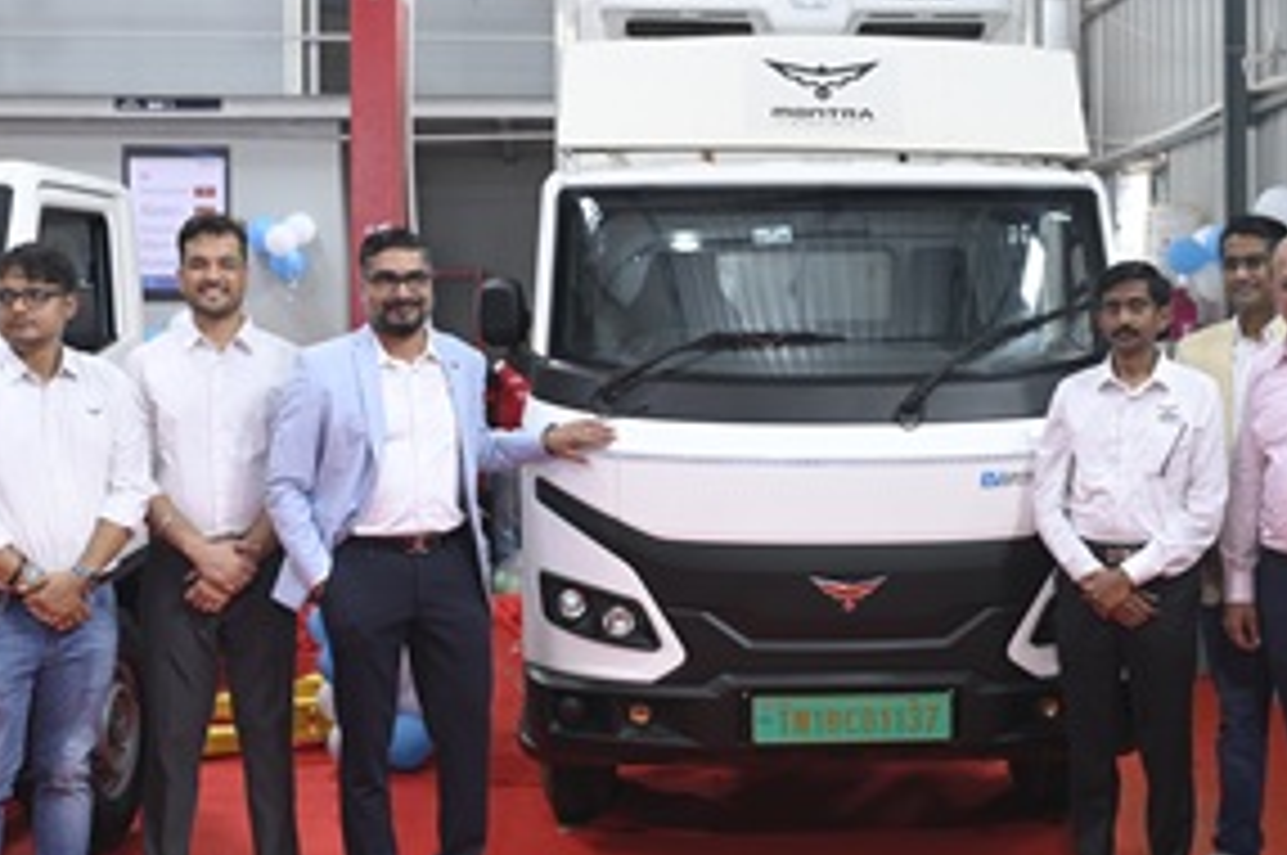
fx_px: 1750
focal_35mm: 49
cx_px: 756
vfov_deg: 27.4
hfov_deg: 40.2
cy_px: 374
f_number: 2.8
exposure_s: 1/160
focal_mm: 35
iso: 400
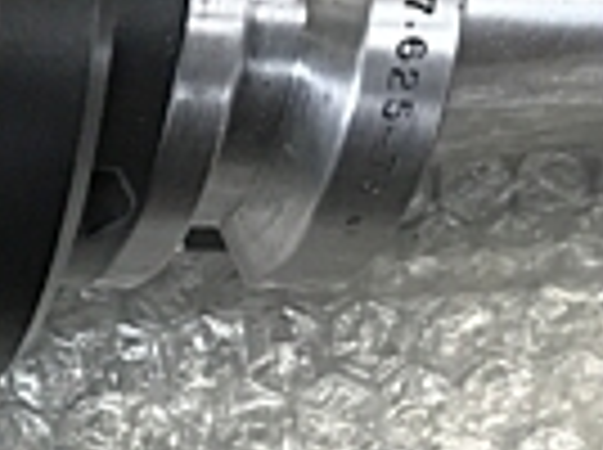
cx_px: 50
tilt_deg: -73.7
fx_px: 2330
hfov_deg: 14.6
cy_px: -104
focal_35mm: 134
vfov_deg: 10.8
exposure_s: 1/20
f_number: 1.8
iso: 40
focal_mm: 3.99
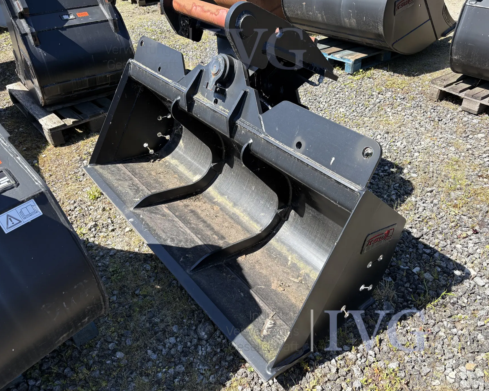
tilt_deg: -36.9
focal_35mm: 28
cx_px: 266
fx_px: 405
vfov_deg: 51.5
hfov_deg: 62.1
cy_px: 190
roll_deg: +4.5
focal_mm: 5.96
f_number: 1.6
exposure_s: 1/1048
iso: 50
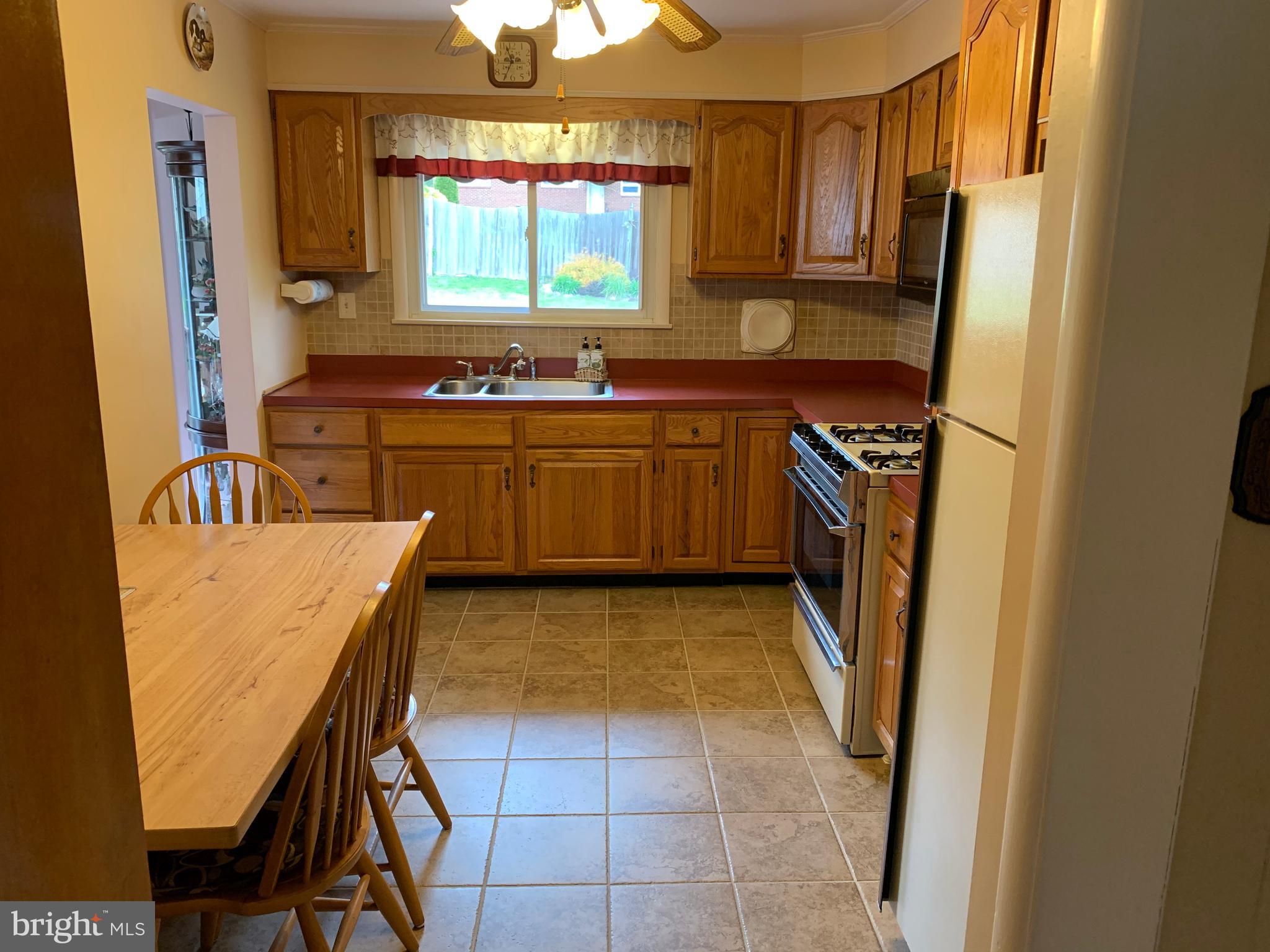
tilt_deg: -14.4
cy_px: 476
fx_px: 954
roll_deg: -1.3
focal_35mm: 26
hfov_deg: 67.3
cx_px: 635
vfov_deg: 53.1
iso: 160
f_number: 1.8
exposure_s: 1/60
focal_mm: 4.25
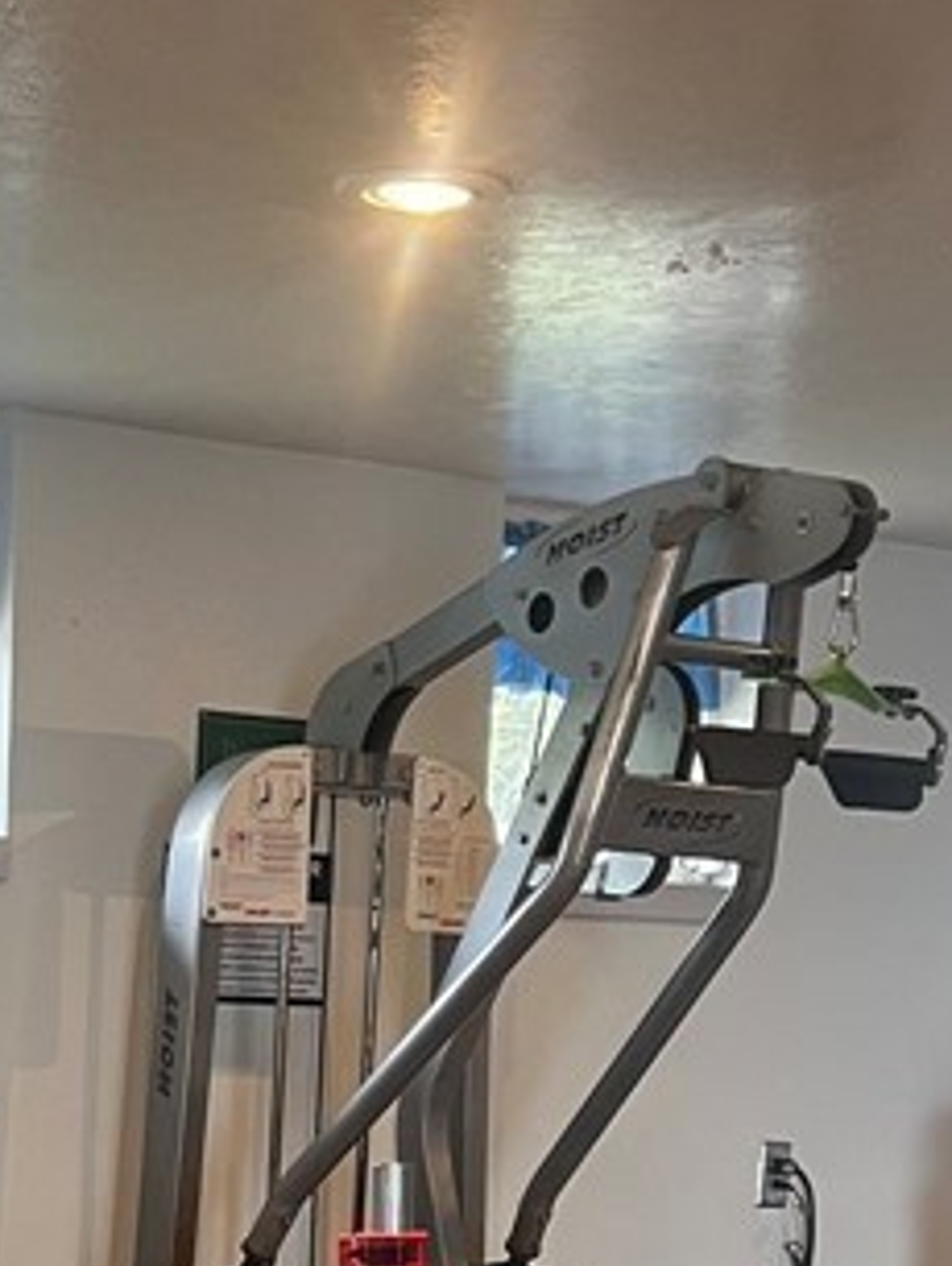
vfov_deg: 20.9
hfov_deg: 16.6
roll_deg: -2.5
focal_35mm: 87
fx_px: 3186
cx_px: 8
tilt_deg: -9.2
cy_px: 1527
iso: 100
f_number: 1.5
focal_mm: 5.7
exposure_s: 1/60
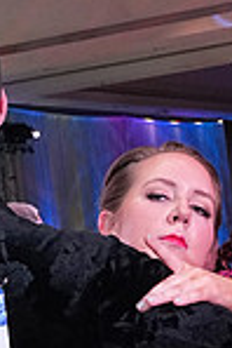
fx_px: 1475
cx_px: 189
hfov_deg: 9.0
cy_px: 550
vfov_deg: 12.6
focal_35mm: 153
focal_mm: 26
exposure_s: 1/250
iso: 2500
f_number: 7.1
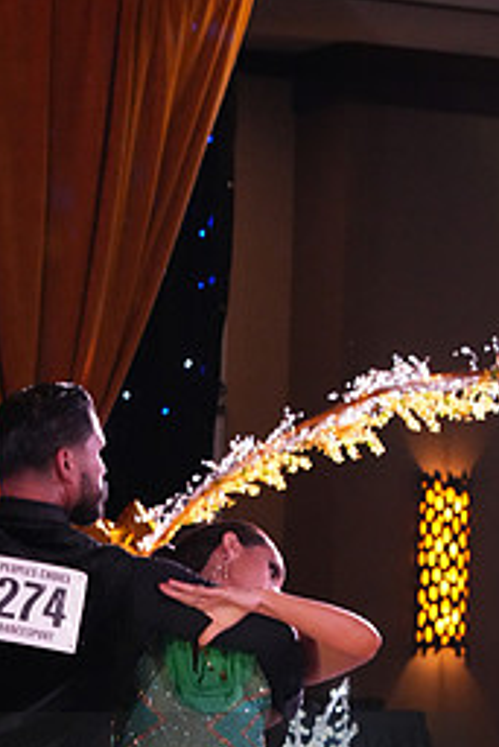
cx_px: 69
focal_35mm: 229
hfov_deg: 6.0
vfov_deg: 8.9
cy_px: 811
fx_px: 4754
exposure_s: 1/400
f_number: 5
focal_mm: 101
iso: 6400
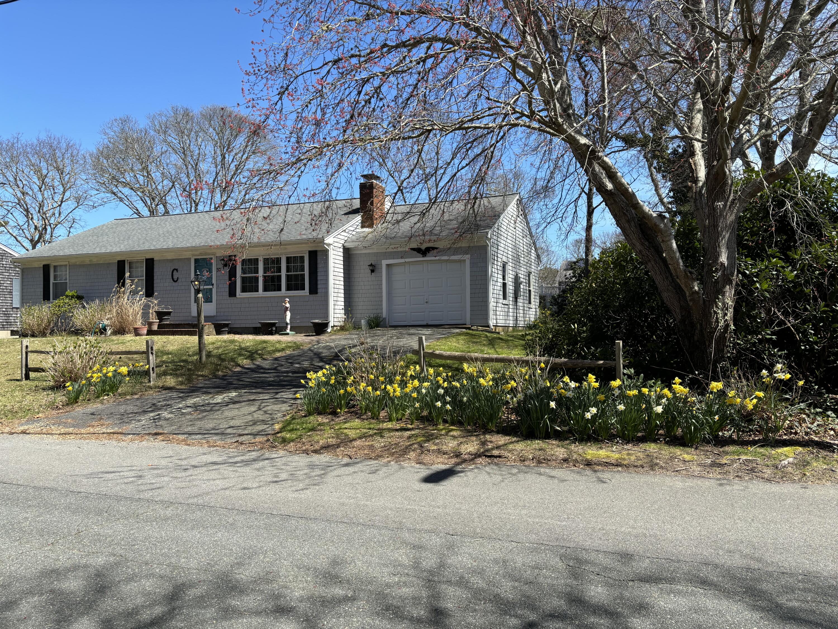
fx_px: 629
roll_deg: +0.7
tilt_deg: +1.1
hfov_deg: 67.3
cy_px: 314
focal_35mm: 26
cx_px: 419
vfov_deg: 53.1
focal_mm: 5.96
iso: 50
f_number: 1.6
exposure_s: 1/1812
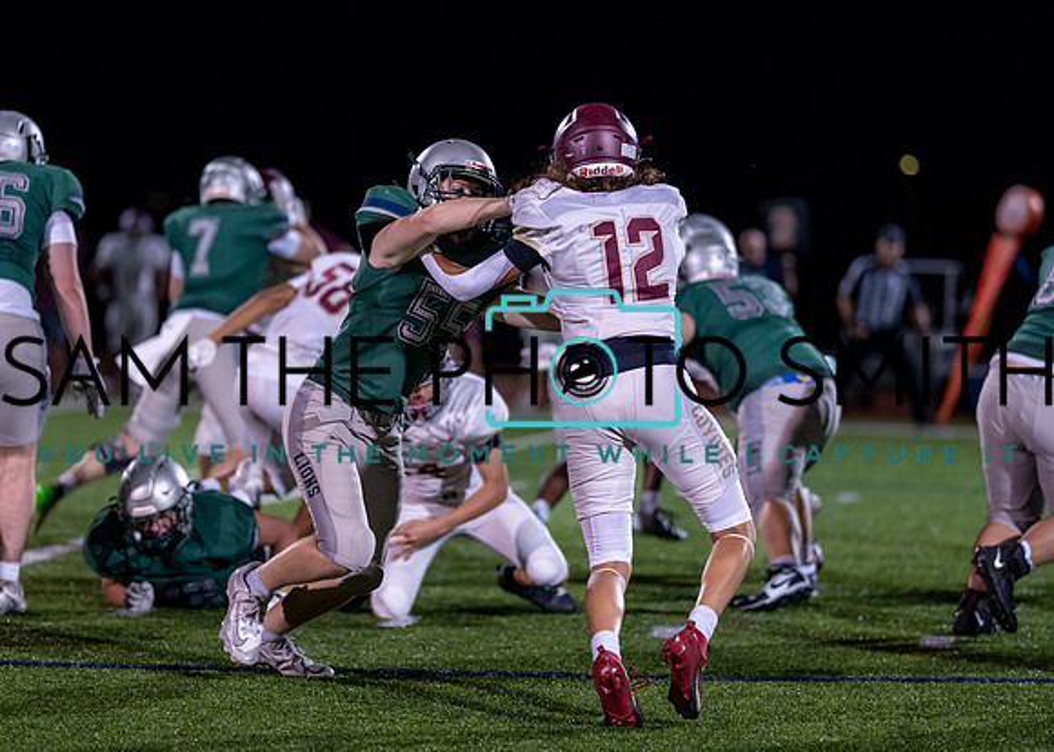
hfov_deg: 9.8
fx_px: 6137
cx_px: 472
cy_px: 346
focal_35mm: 205
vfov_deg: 7.0
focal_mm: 135
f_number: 1.8
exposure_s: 1/1250
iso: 1600
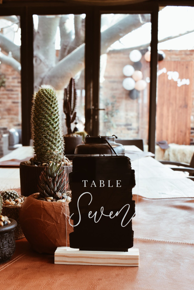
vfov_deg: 35.6
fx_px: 450
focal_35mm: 56
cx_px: 61
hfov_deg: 24.2
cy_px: 188
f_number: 5.6
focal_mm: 27
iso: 400
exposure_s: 1/125
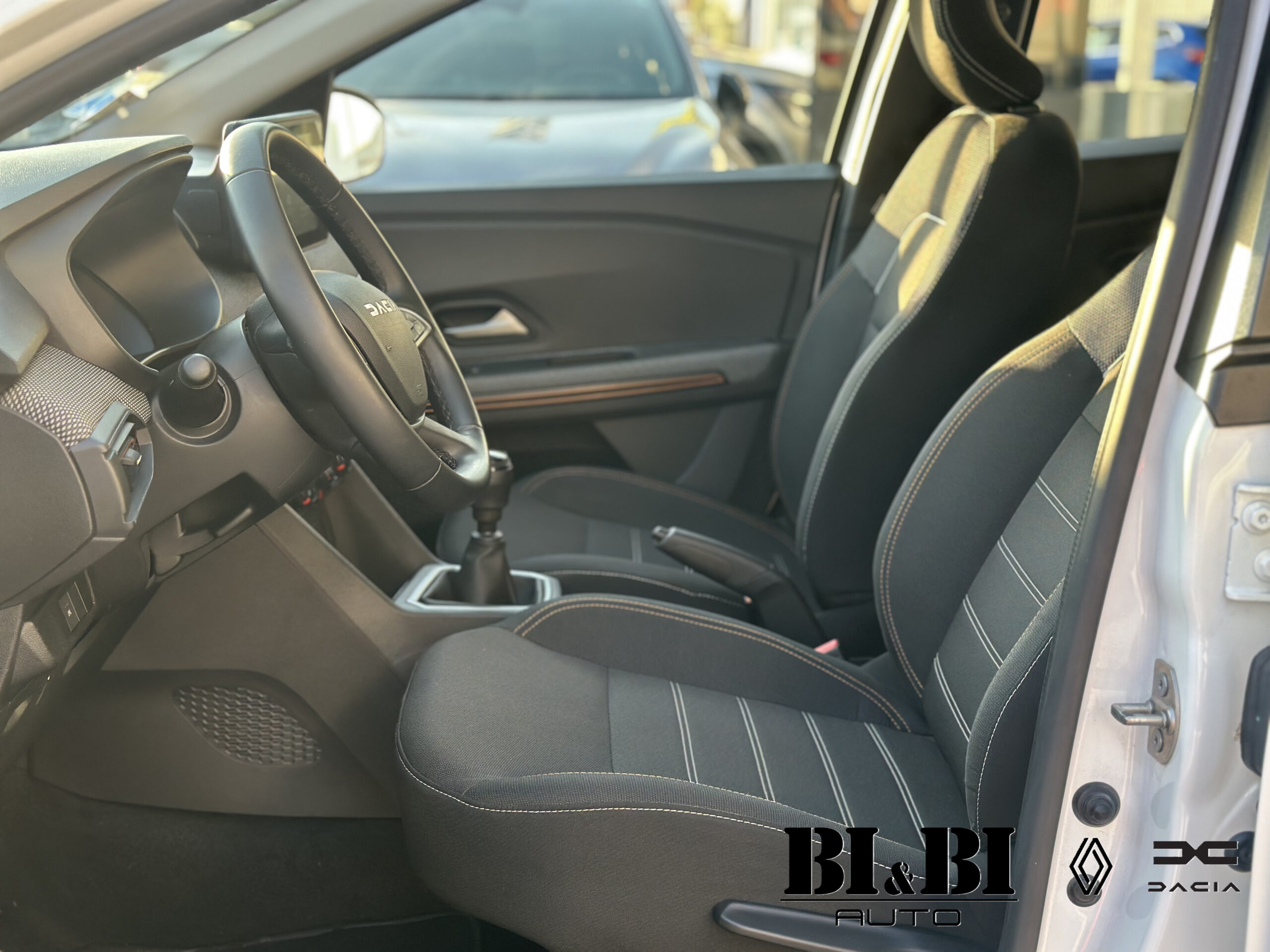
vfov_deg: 30.3
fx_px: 1761
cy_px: 476
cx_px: 635
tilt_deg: -13.7
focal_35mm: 48
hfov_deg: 39.7
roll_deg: -0.2
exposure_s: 1/187
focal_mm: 6.86
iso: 80
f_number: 1.78
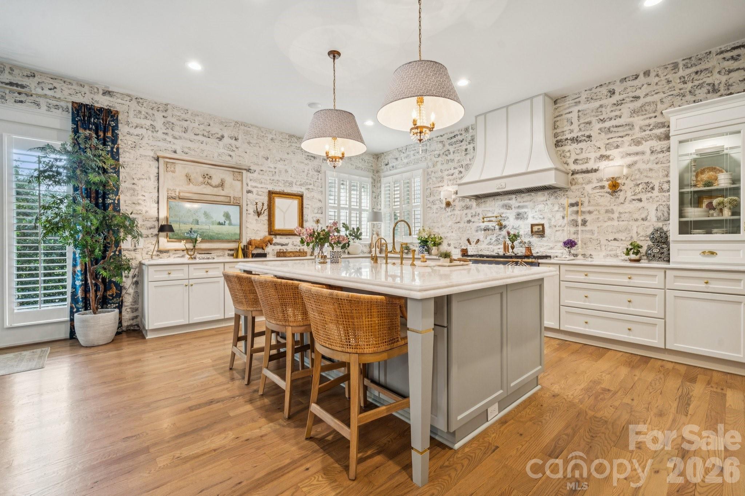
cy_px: 248
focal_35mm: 15
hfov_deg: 100.4
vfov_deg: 77.3
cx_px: 372
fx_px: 310
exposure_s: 1/10
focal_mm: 15
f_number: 7.1
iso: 160
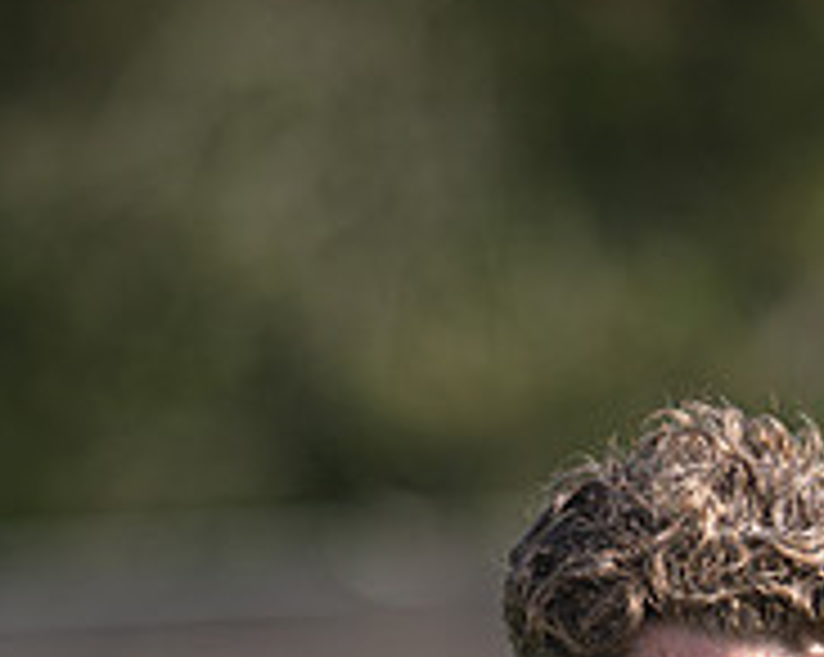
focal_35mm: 702
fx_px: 17102
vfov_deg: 2.2
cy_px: 909
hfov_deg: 2.8
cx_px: 694
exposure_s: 1/800
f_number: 2
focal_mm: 135
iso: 32
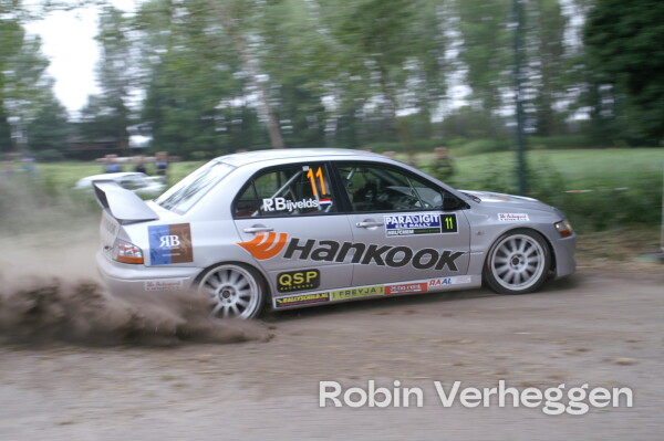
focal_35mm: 60
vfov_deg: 22.6
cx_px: 332
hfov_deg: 33.4
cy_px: 220
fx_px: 1106
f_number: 5.6
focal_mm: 40
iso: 125
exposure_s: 1/80
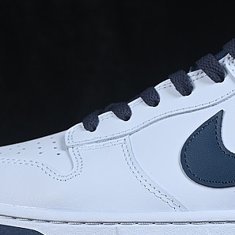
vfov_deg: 7.5
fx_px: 1782
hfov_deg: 7.5
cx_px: 226
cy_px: 87
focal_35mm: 232
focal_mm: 50
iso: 160
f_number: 8
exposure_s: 1/80
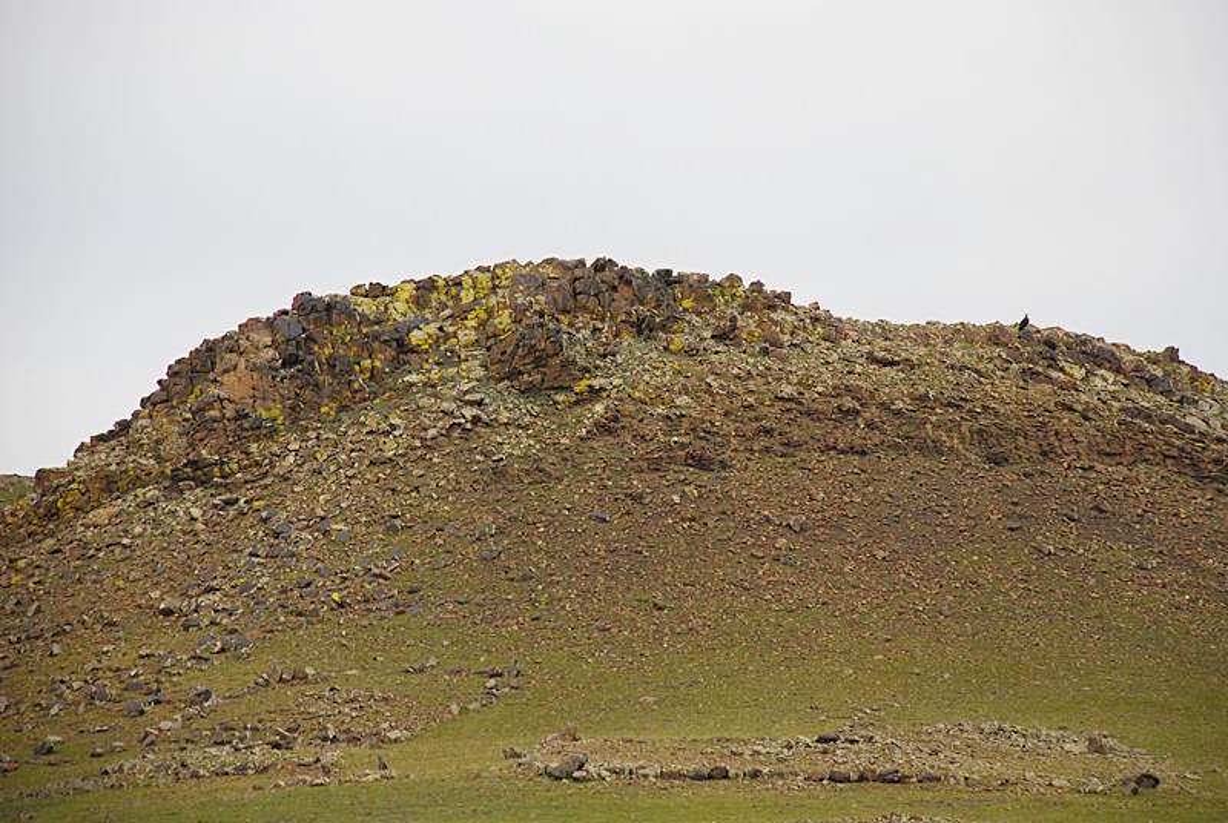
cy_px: 412
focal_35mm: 180
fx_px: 6149
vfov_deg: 7.7
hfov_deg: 11.4
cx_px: 614
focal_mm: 120
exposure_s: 1/1000
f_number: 6.3
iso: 400
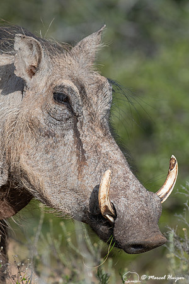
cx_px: 94
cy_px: 142
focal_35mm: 600
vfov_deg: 3.4
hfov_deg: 2.3
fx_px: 4725
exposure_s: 1/1600
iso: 800
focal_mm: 600
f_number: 10
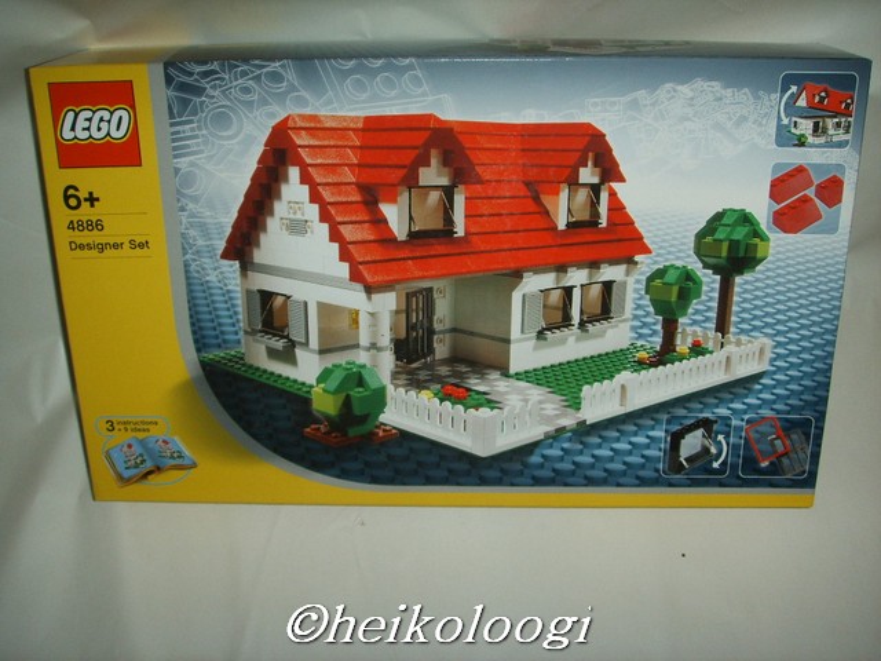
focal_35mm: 39
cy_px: 330
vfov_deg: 36.8
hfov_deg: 47.9
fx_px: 993
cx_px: 440
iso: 100
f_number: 3.5
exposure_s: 1/45
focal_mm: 6.6
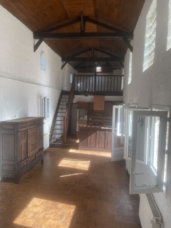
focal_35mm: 26
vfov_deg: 67.3
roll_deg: -2.1
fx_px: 171
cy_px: 114
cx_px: 86
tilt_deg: -2.5
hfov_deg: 53.1
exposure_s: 1/193
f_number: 1.6
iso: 32
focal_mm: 4.2
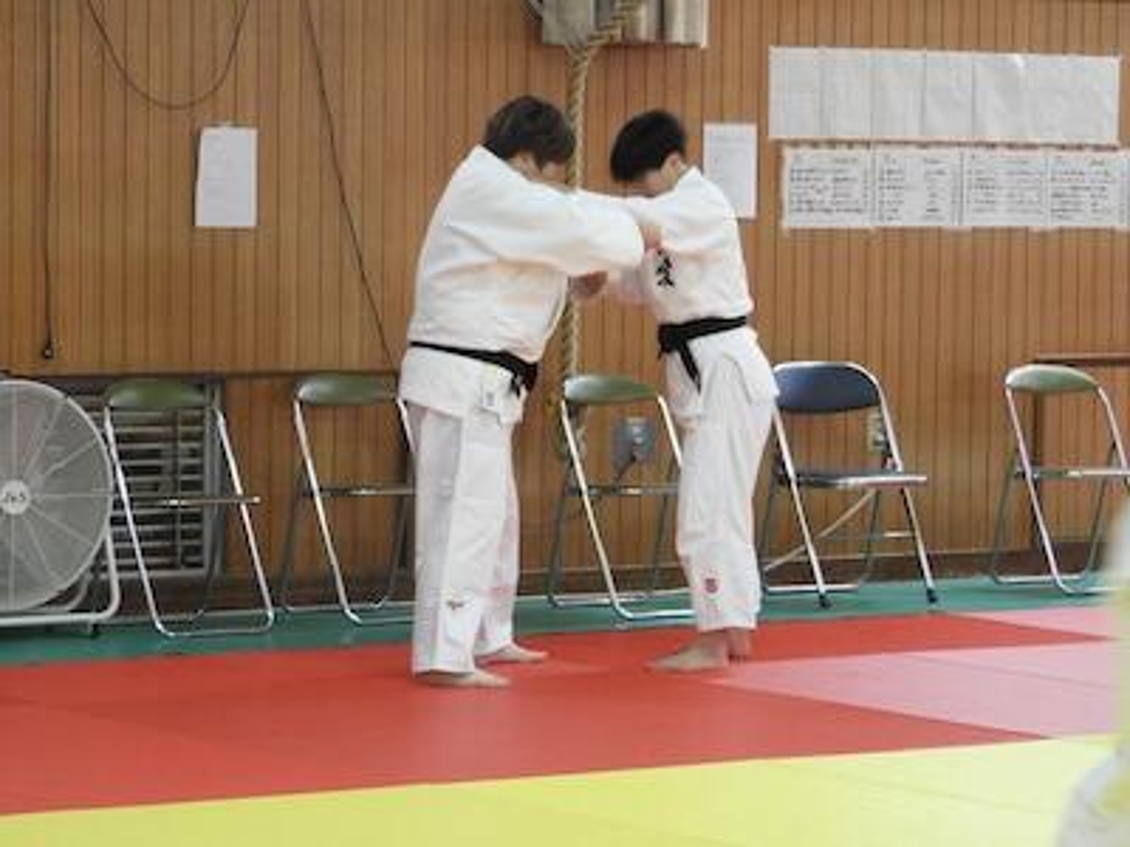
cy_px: 424
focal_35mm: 150
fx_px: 4897
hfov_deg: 13.2
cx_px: 565
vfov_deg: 9.9
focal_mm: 26.9
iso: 640
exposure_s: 1/15
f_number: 5.2
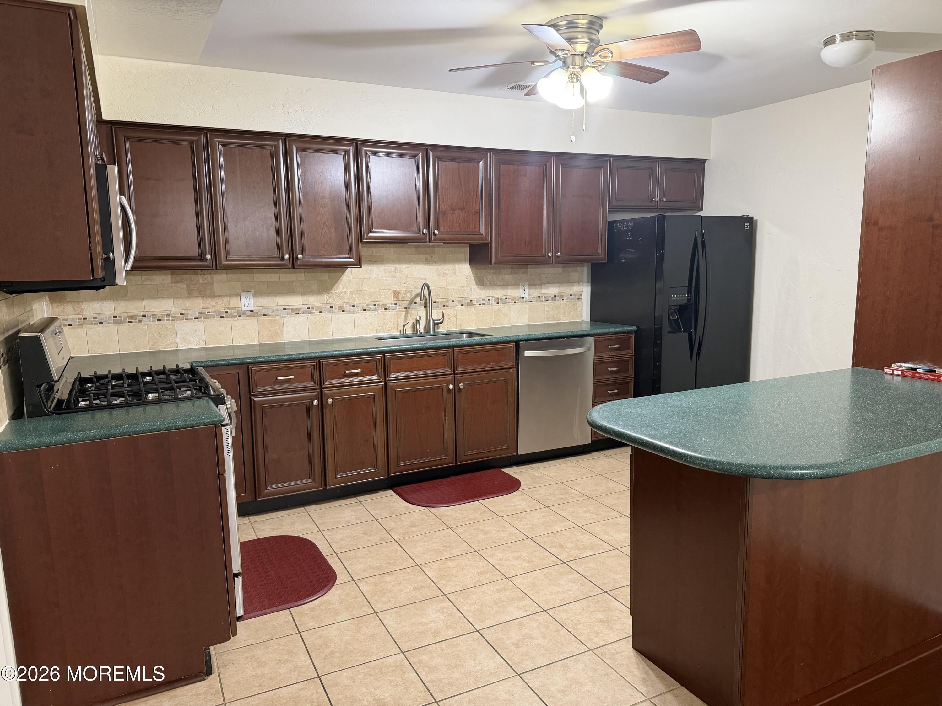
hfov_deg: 71.6
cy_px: 353
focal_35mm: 24
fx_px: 653
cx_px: 471
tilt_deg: -8.5
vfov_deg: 56.8
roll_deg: +1.0
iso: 250
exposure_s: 1/60
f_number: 1.78
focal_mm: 6.76
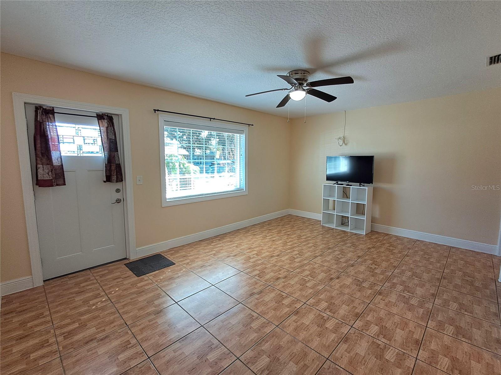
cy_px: 188
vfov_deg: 78.1
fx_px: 232
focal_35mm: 16
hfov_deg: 94.5
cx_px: 250
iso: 40
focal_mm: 1.64
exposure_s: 1/50
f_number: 2.2
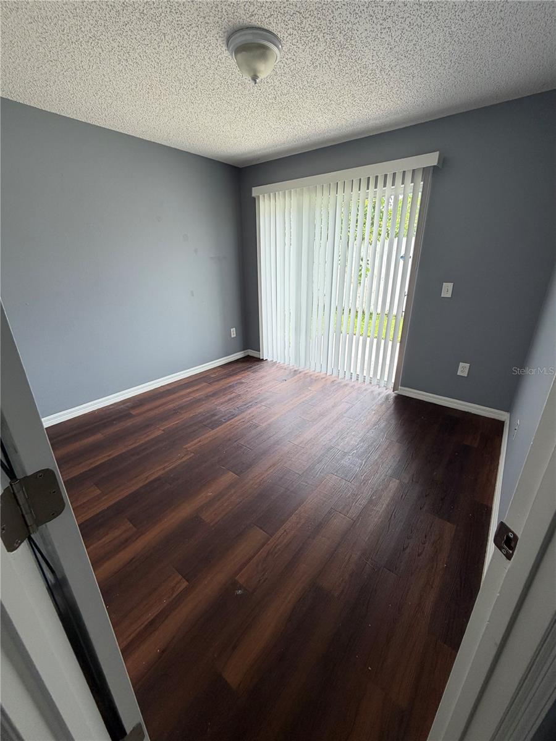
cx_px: 278
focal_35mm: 14
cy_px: 370
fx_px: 300
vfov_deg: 102.1
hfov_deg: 85.7
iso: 64
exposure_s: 1/121
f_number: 2.2
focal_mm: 2.22
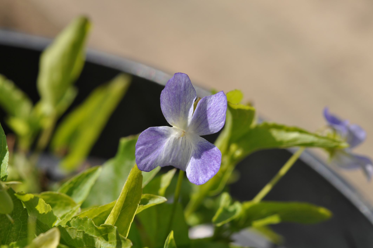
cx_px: 186
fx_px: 1630
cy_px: 124
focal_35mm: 158
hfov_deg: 13.1
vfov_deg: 8.7
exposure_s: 1/250
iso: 200
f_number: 8
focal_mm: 105
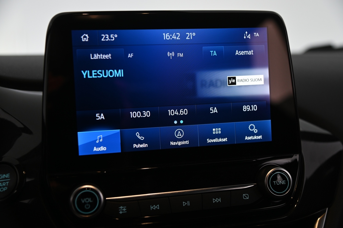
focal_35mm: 50
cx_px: 172
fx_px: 476
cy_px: 114
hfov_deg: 39.6
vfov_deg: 26.9
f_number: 4
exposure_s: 1/50
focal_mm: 50
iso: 1000
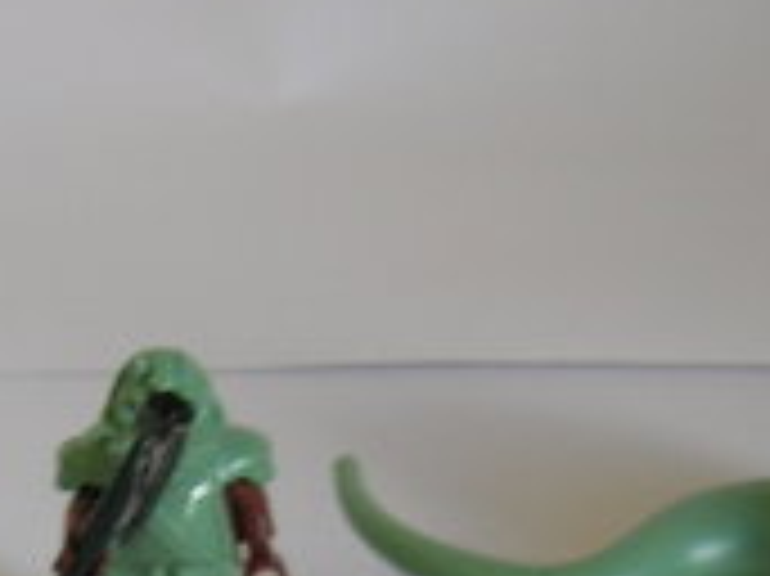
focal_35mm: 131
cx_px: 279
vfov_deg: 10.9
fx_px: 2912
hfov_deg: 15.0
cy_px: 873
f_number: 2.8
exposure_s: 1/13.8
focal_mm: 5.4
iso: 50
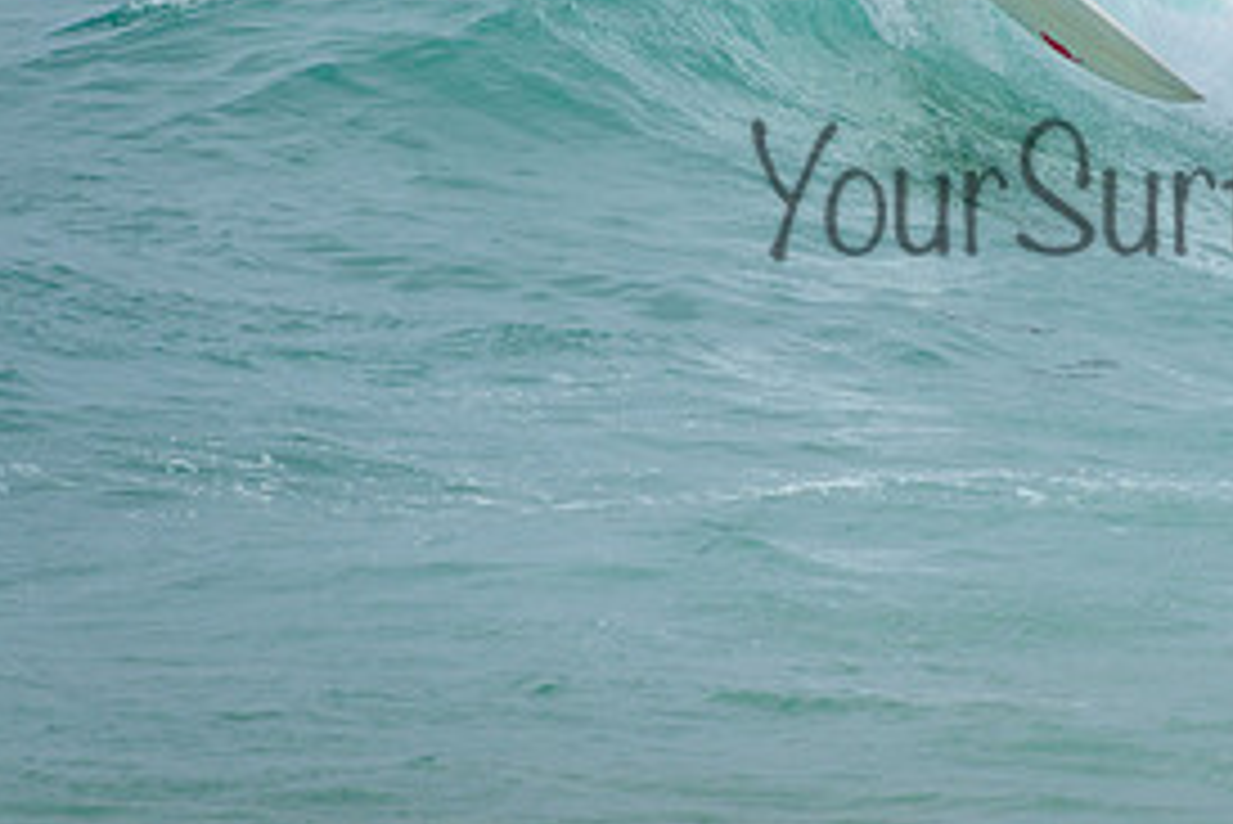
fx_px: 35569
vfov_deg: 1.3
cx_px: 1019
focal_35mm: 1038
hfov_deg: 2.0
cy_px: 13
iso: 125
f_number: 5.6
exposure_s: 1/2000
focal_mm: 400
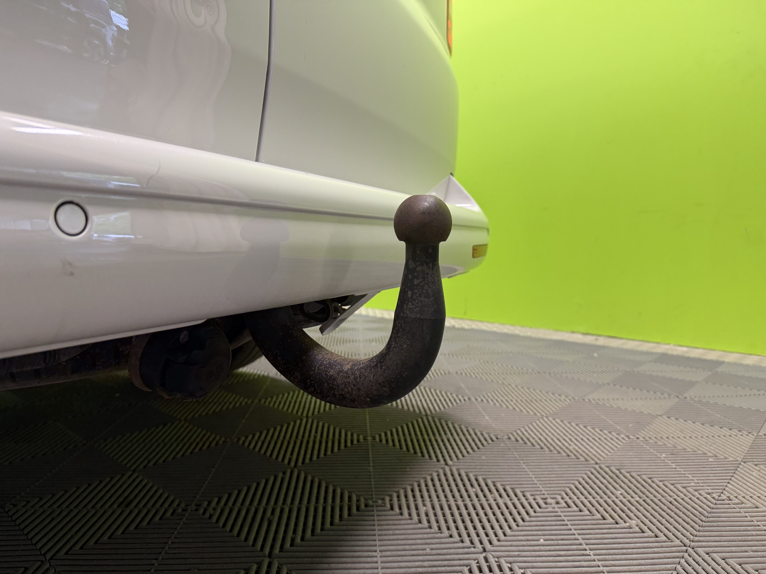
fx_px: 531
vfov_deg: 56.8
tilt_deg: -4.7
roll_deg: -0.3
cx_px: 383
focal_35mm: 24
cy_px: 287
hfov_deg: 71.6
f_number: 1.78
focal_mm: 6.76
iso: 160
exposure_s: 1/100
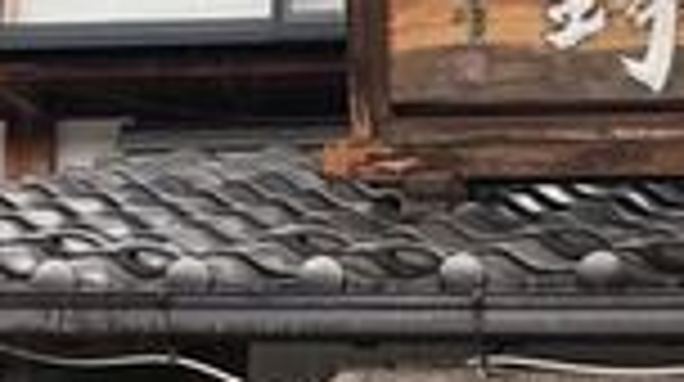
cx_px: 718
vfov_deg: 7.3
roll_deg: -2.3
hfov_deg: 12.9
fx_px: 2970
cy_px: 560
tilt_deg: +10.4
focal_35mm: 164
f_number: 1.8
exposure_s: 1/120
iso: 40
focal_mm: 3.99
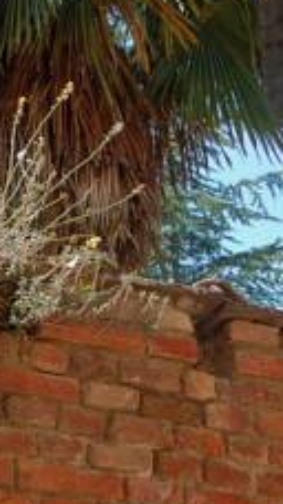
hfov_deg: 4.8
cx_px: -241
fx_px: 3334
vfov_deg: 8.6
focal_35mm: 250
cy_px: 347
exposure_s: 1/200
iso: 400
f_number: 10
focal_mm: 55
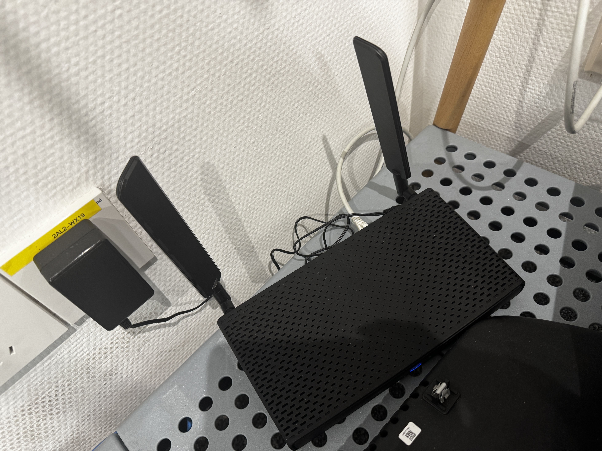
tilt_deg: -50.7
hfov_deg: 71.6
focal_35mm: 24
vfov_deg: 56.8
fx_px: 417
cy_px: 226
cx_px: 301
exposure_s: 1/50
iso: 400
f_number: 1.78
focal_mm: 6.76
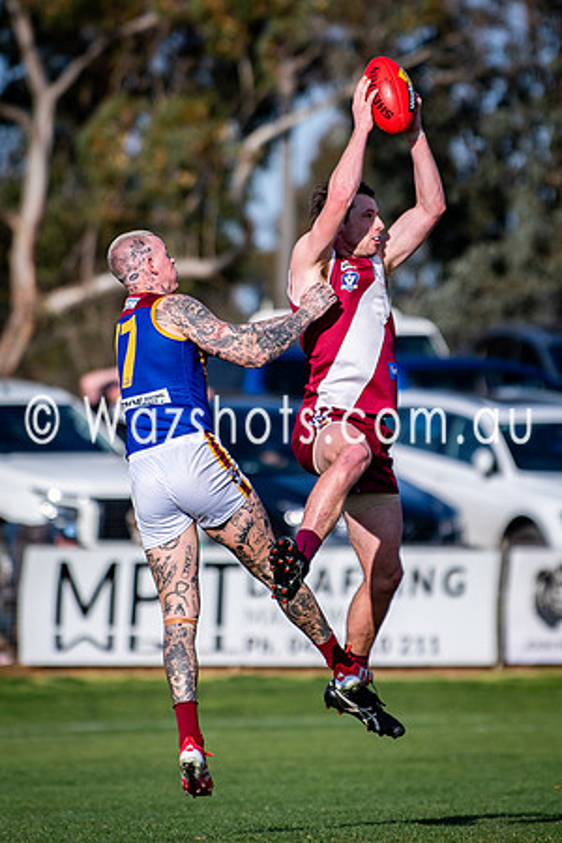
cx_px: 341
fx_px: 13260
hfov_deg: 2.4
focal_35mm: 566
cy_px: 323
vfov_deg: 3.6
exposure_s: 1/2500
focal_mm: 200
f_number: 2.8
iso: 100
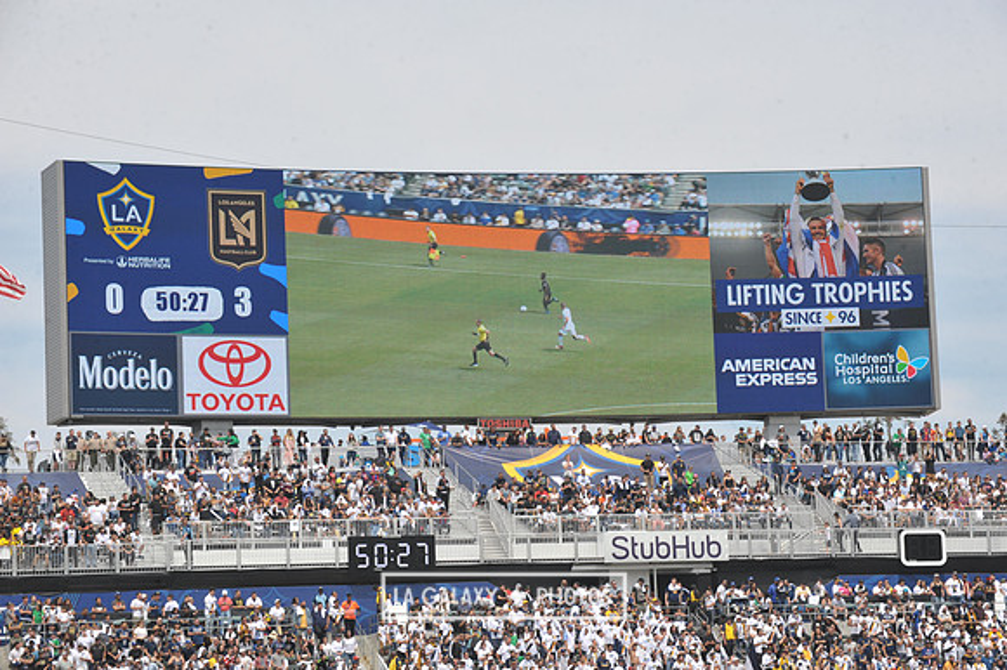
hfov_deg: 16.4
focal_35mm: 125
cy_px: 335
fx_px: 3494
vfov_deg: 11.0
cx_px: 504
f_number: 11
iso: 320
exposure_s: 1/500
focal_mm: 125
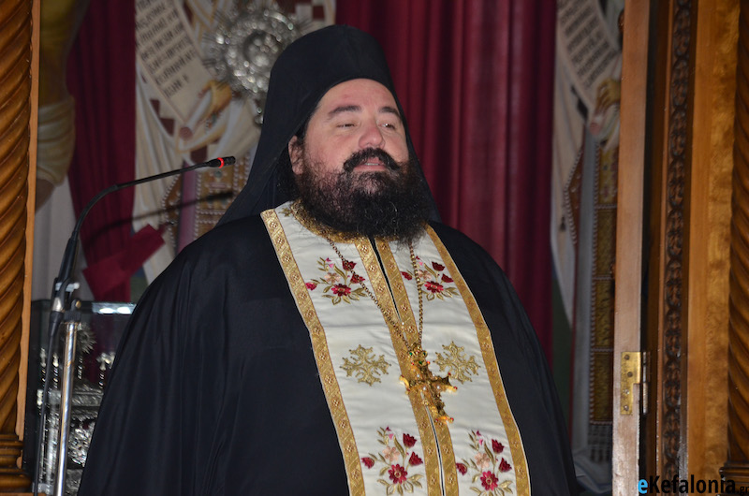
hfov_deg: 13.1
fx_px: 3270
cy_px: 248
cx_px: 374
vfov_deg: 8.7
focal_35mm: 158
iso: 500
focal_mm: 105
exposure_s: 1/60
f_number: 6.3
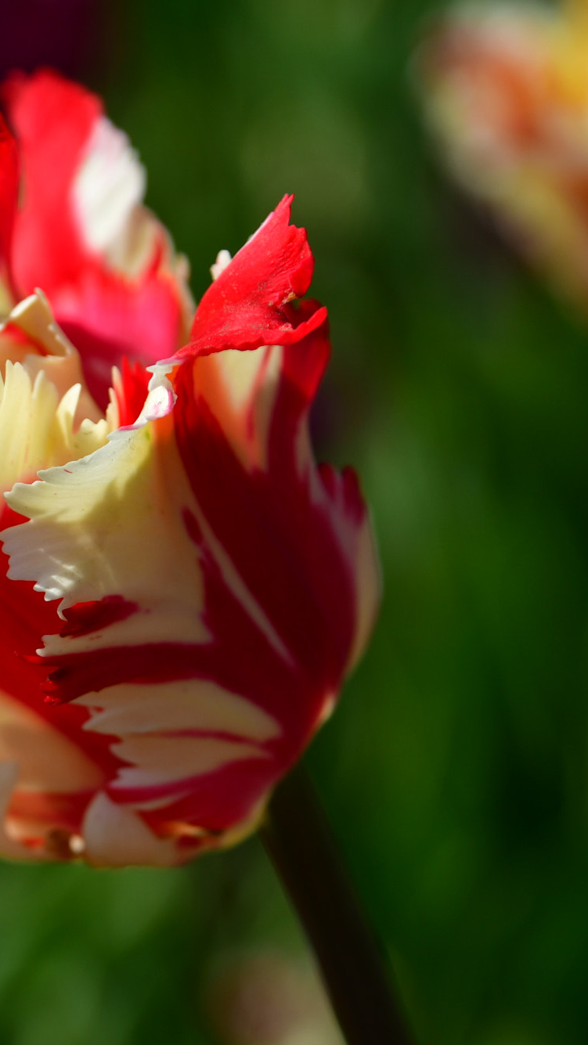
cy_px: 521
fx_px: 6680
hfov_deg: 5.0
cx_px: -85
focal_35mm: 241
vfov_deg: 8.9
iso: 100
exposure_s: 1/320
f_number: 5.6
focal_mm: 100
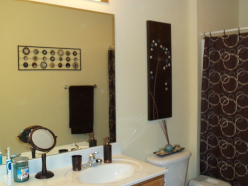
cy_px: 93
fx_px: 272
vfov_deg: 37.7
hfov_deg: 49.0
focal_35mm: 38
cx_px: 124
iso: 100
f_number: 3.7
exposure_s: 1/30
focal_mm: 6.7
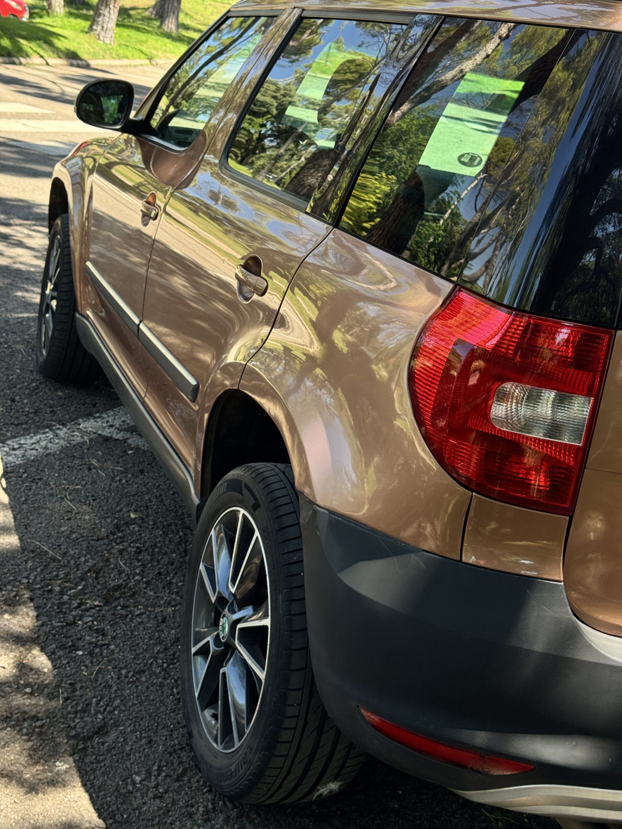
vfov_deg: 39.7
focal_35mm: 48
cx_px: 311
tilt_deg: -15.4
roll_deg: -13.0
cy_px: 414
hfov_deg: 30.3
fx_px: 1150
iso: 64
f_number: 1.78
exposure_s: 1/510
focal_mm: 6.76
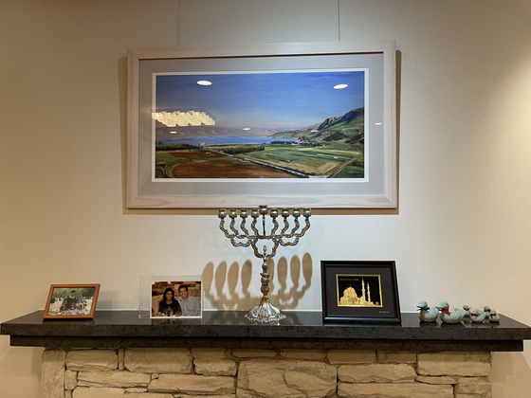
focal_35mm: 26
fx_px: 399
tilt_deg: +5.1
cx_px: 266
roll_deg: +0.2
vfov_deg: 53.1
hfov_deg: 67.3
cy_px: 199
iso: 80
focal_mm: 4.2
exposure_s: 1/60
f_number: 1.6
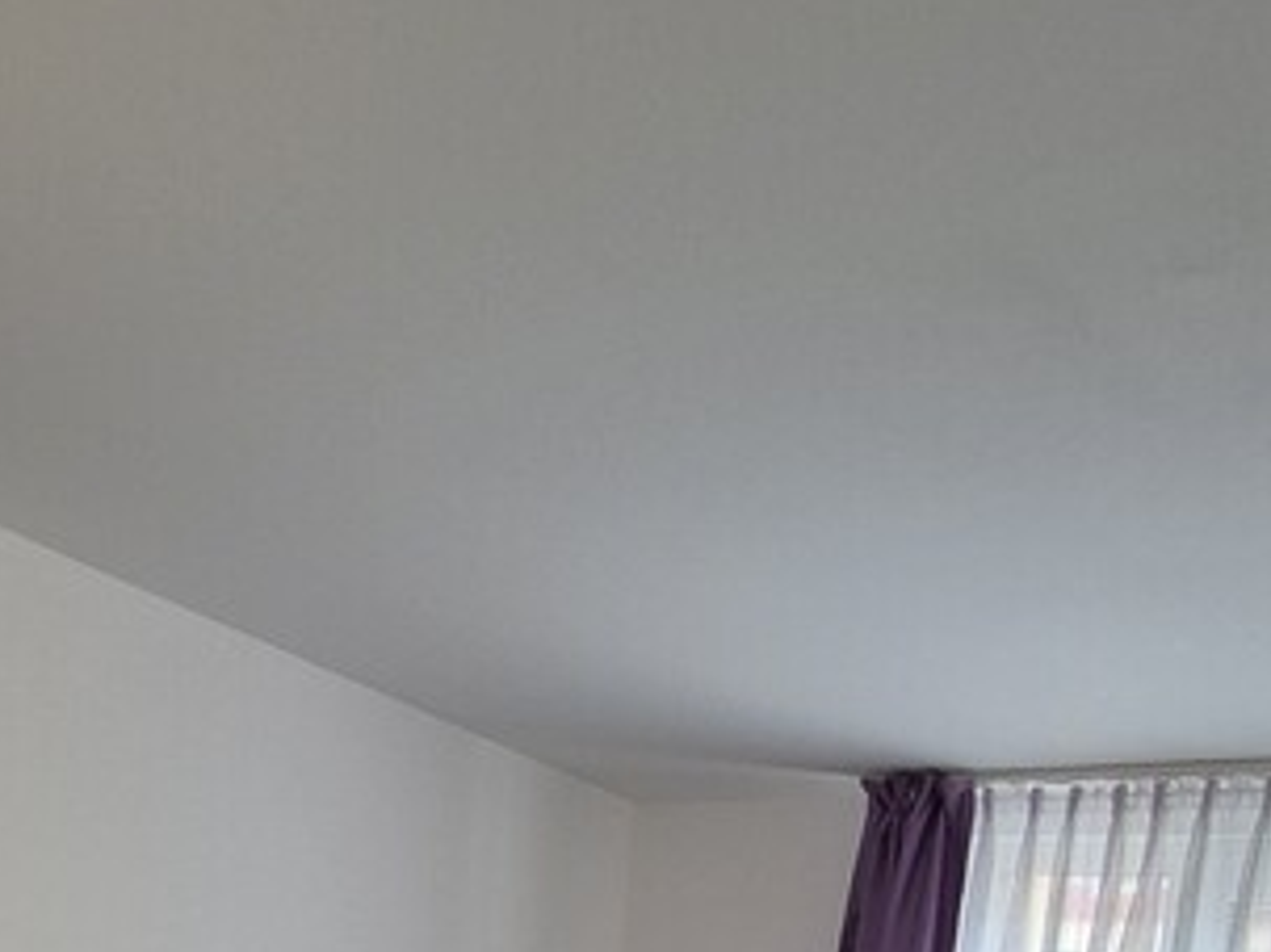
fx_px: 1615
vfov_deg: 27.5
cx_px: 302
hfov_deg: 41.6
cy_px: 1229
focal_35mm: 44
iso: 80
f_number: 2.2
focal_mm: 1.74
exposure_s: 1/50
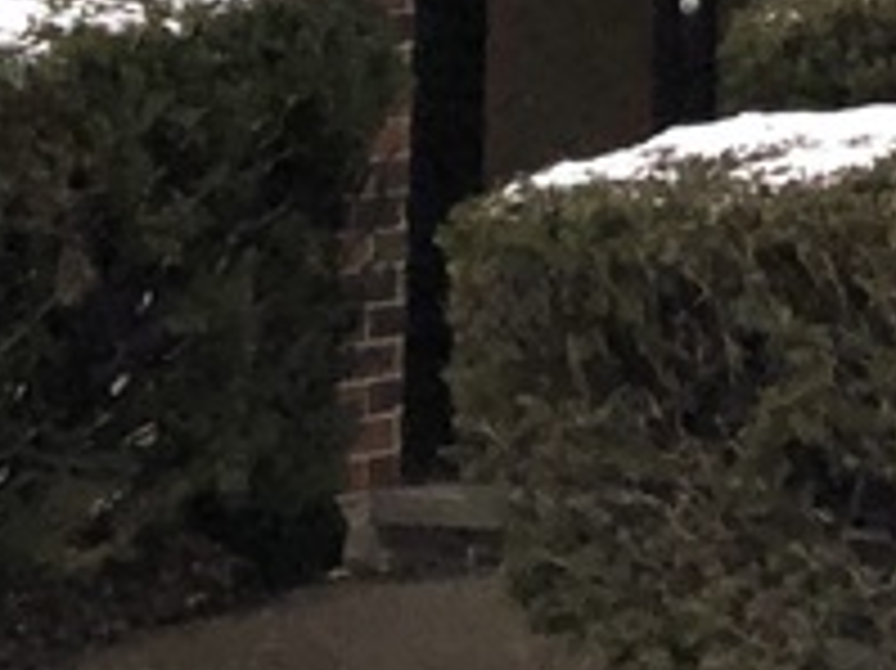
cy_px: -1255
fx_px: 5251
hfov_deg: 9.5
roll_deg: +1.0
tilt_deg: +12.6
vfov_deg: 6.7
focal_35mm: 203
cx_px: 1265
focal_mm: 4
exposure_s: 1/294
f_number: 1.8
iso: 20
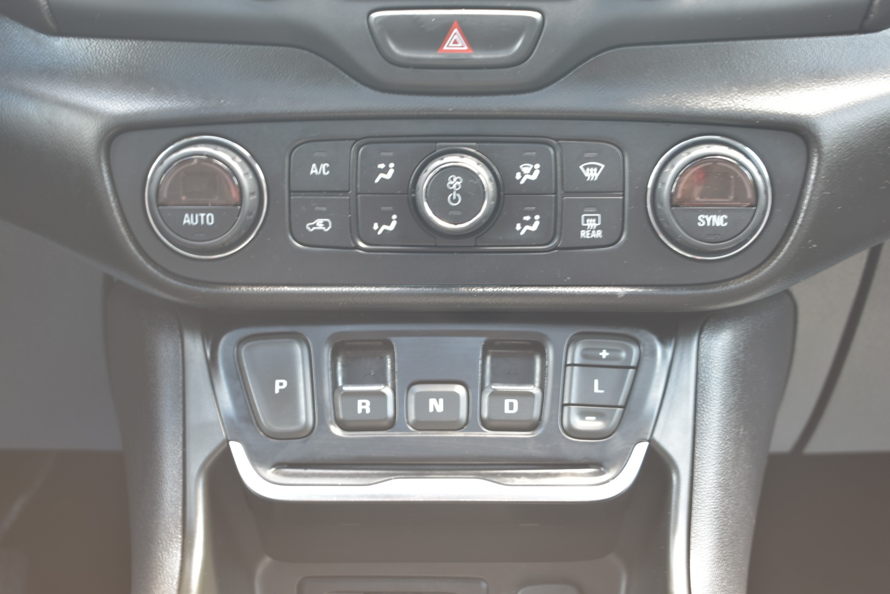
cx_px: 445
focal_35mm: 60
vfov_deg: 22.6
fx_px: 1483
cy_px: 297
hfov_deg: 33.4
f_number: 5
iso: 100
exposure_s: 1/4
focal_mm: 40
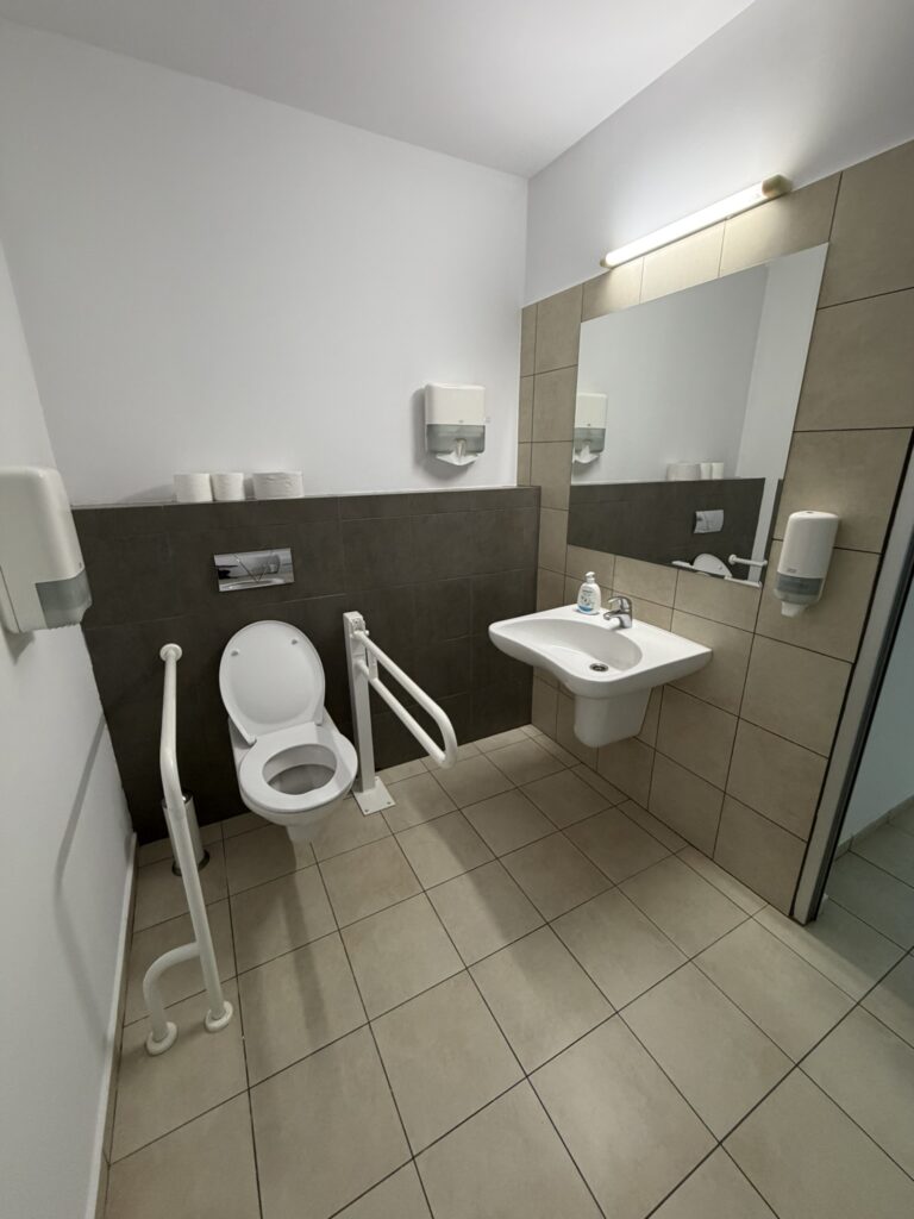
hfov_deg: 85.7
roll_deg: +0.7
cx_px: 457
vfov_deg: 102.1
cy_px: 610
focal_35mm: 14
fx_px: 493
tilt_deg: -16.6
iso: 320
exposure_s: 1/50
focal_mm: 2.22
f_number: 2.2
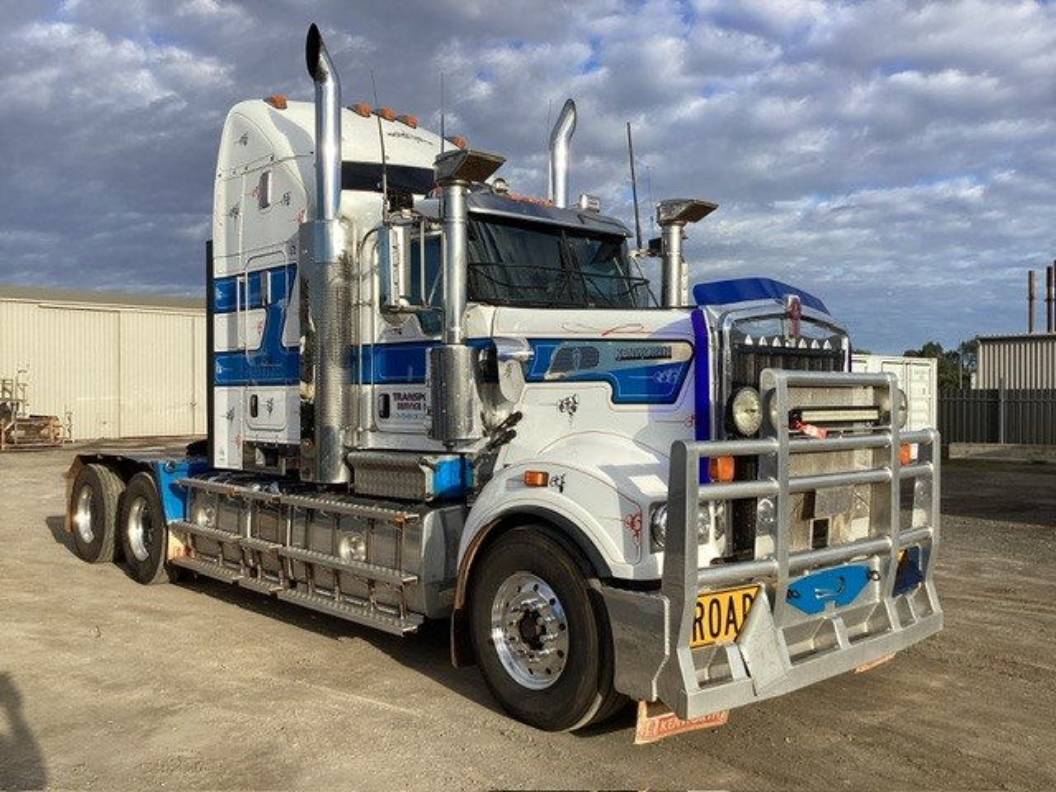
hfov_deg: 58.4
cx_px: 528
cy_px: 396
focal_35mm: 31
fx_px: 946
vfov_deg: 45.4
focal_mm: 3.3
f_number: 2.4
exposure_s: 1/1101
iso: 25
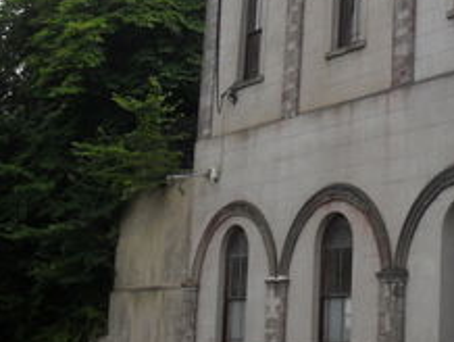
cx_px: 498
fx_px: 1011
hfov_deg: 23.7
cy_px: 77
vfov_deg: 19.0
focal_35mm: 77
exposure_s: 1/90
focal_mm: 6.3
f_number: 8.4
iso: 100
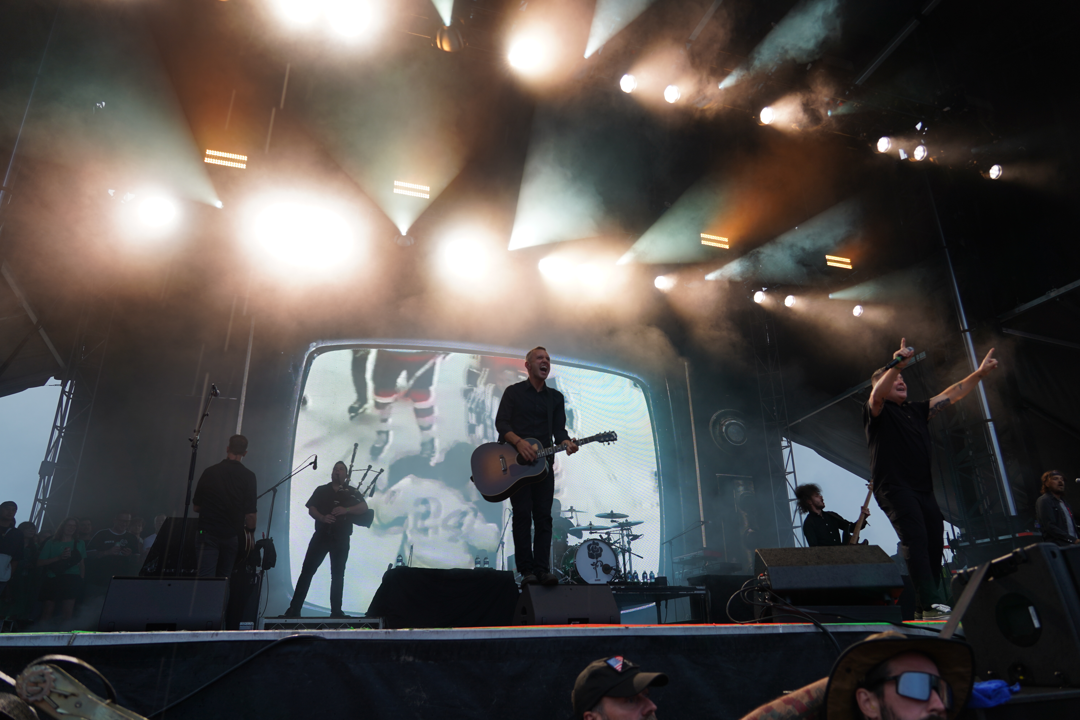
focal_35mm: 24
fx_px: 720
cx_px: 540
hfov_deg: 73.7
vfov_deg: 53.1
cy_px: 360
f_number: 4
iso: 125
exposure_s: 1/60
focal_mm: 24
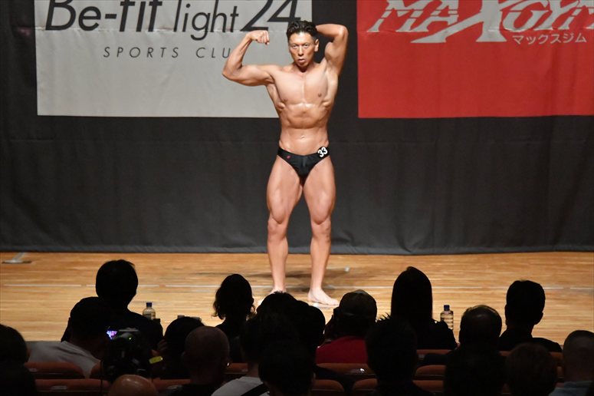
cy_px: 198
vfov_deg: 6.1
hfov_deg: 9.2
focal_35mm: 225
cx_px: 297
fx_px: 3711
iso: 12800
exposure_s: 1/400
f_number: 5.6
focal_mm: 150
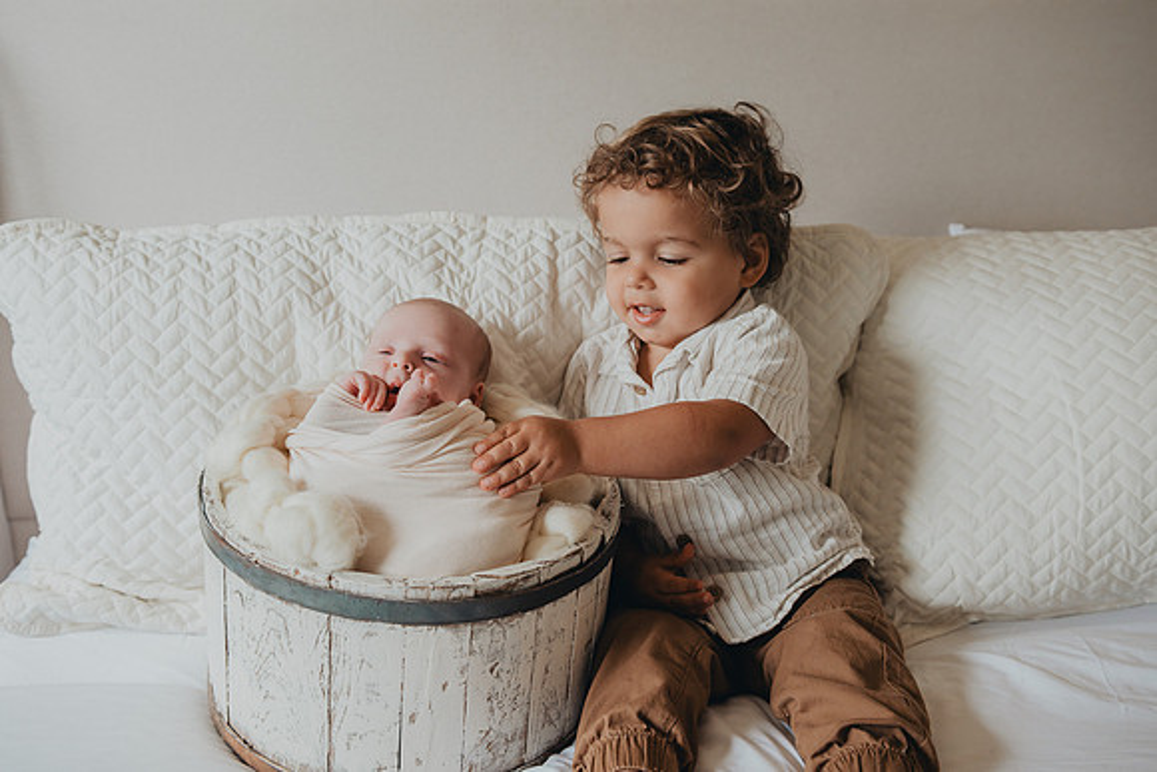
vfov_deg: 36.1
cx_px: 584
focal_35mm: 37
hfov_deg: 52.1
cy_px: 367
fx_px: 1184
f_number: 3.5
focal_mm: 34
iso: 2000
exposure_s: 1/320
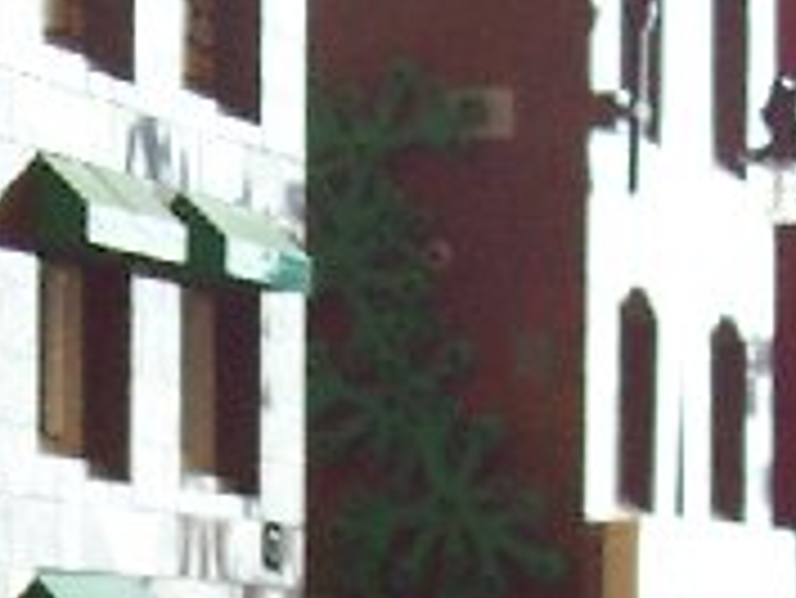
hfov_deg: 11.6
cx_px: 115
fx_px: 3912
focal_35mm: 170
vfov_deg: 8.6
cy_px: 832
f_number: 2.8
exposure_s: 1/20
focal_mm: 5.6
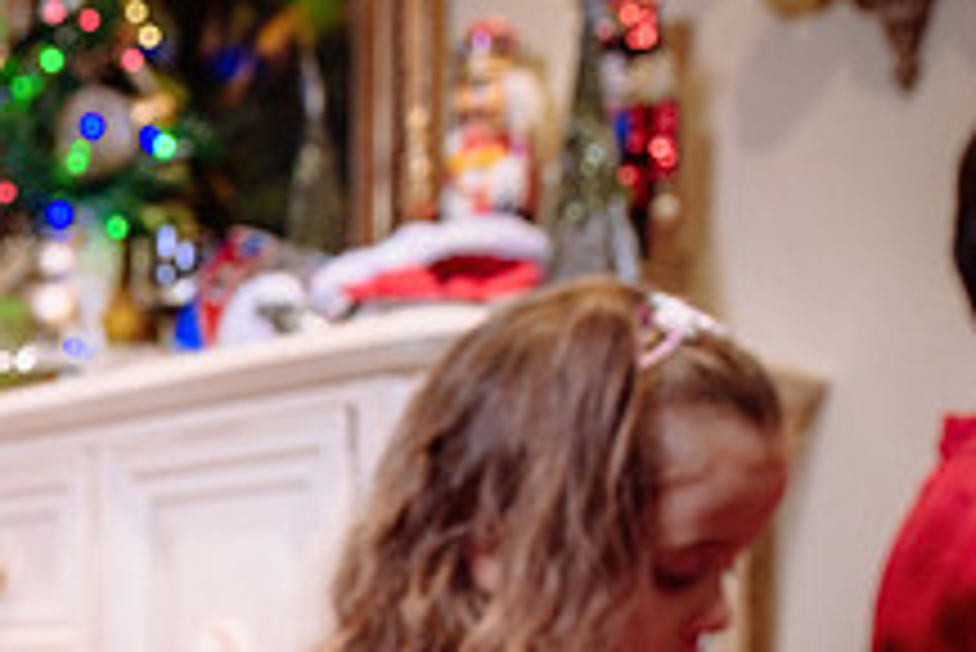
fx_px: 1980
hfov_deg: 25.6
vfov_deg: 17.6
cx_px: -97
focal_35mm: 73
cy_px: 836
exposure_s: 1/50
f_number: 4
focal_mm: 24
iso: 500
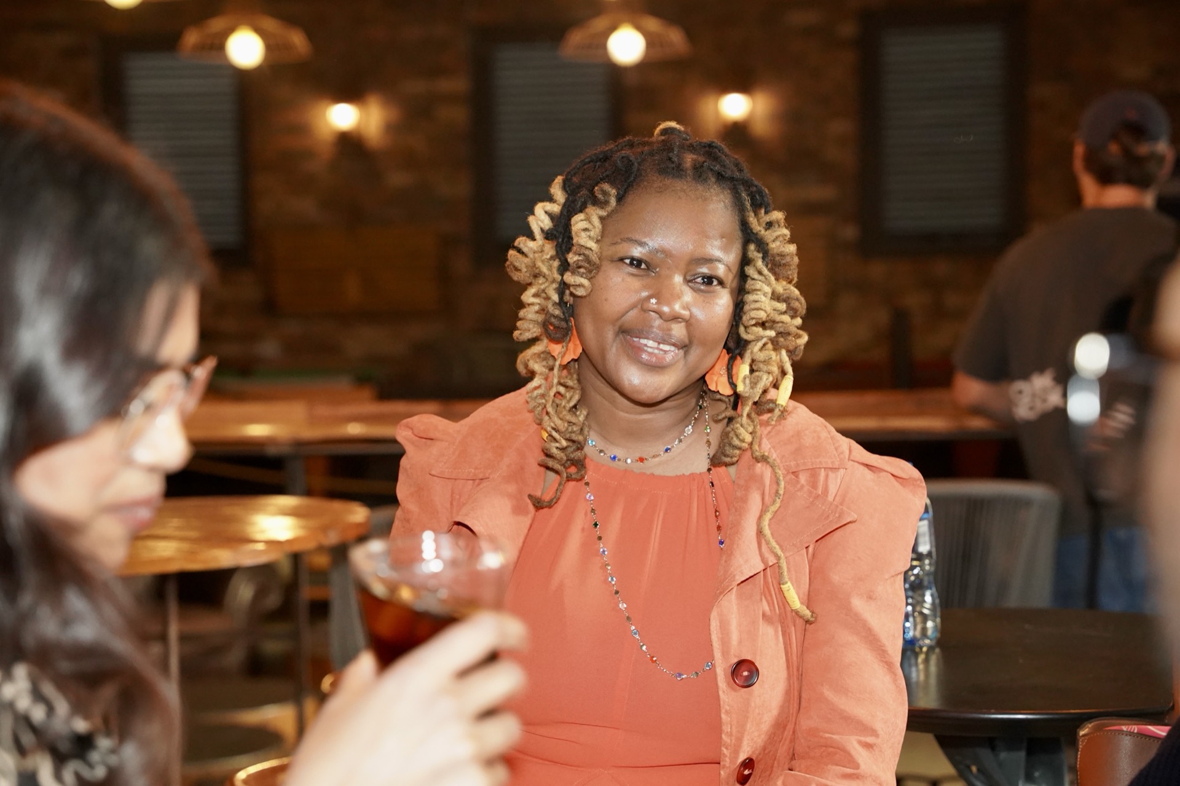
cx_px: 590
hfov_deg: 31.8
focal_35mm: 63
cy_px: 393
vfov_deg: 21.5
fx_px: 2074
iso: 6400
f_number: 4
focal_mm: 63.3
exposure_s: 1/160
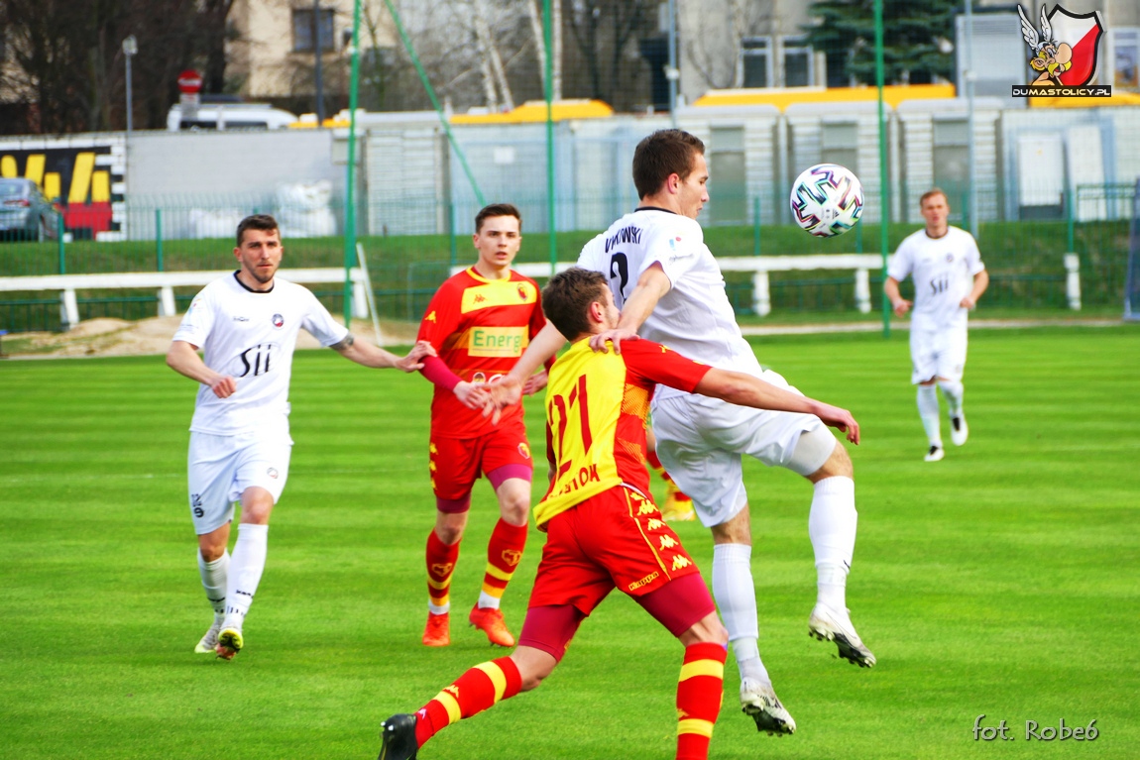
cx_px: 570
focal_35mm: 269
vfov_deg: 5.1
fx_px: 8519
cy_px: 380
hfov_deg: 7.7
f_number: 4
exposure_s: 1/500
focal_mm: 98.25
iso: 250
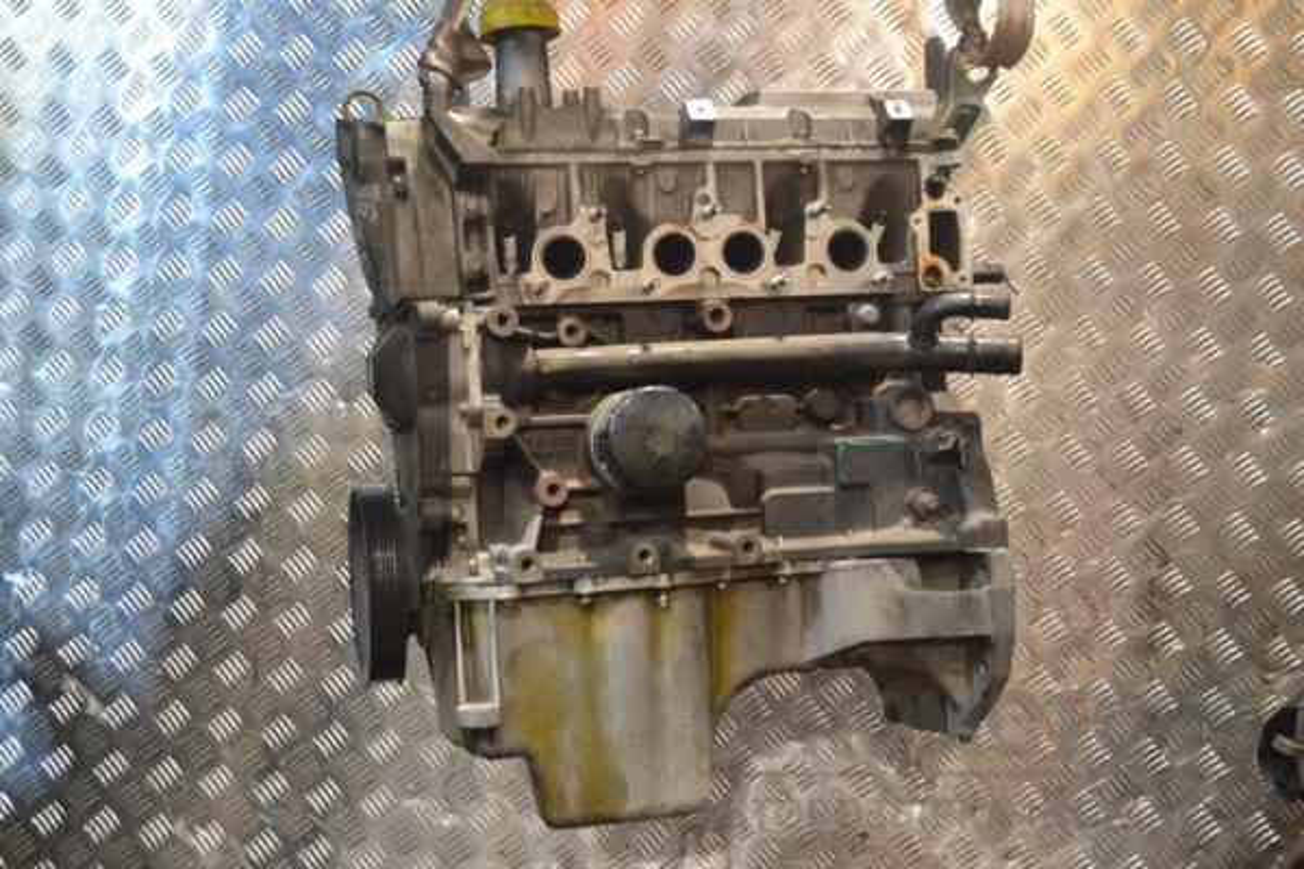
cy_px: 434
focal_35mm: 48
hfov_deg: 41.1
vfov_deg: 28.1
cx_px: 652
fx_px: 1739
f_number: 4.8
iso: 3200
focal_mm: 32
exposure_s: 1/100
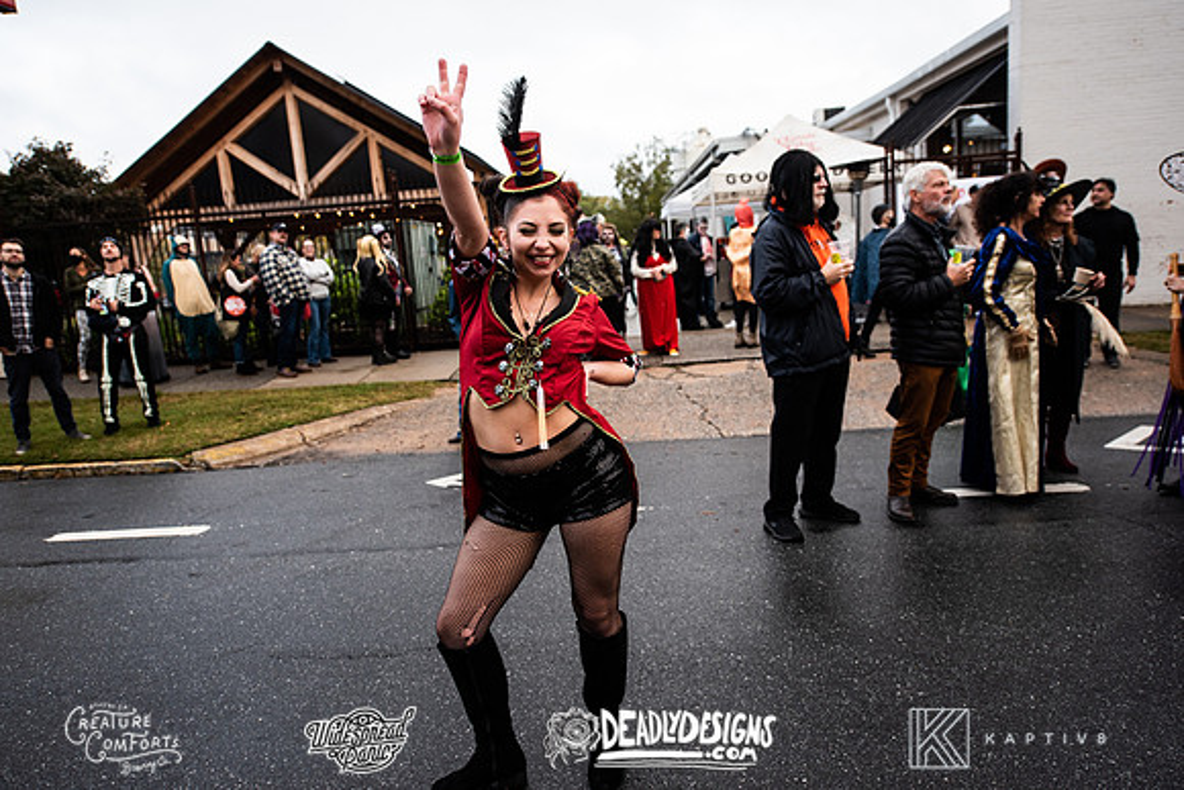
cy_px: 395
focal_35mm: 24
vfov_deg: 53.2
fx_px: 789
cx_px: 592
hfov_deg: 73.7
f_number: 3.5
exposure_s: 1/200
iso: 400
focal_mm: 24
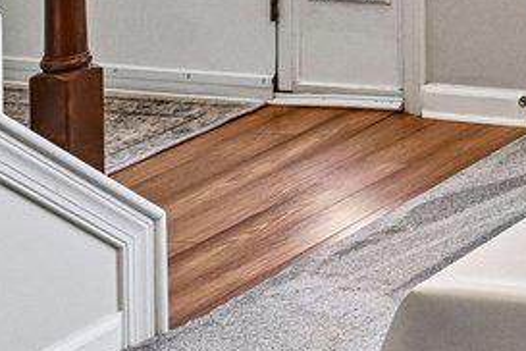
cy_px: -454
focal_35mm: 120
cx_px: 1318
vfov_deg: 10.1
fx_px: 1753
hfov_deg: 12.6
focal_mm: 16
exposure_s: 1/125
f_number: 8
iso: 800
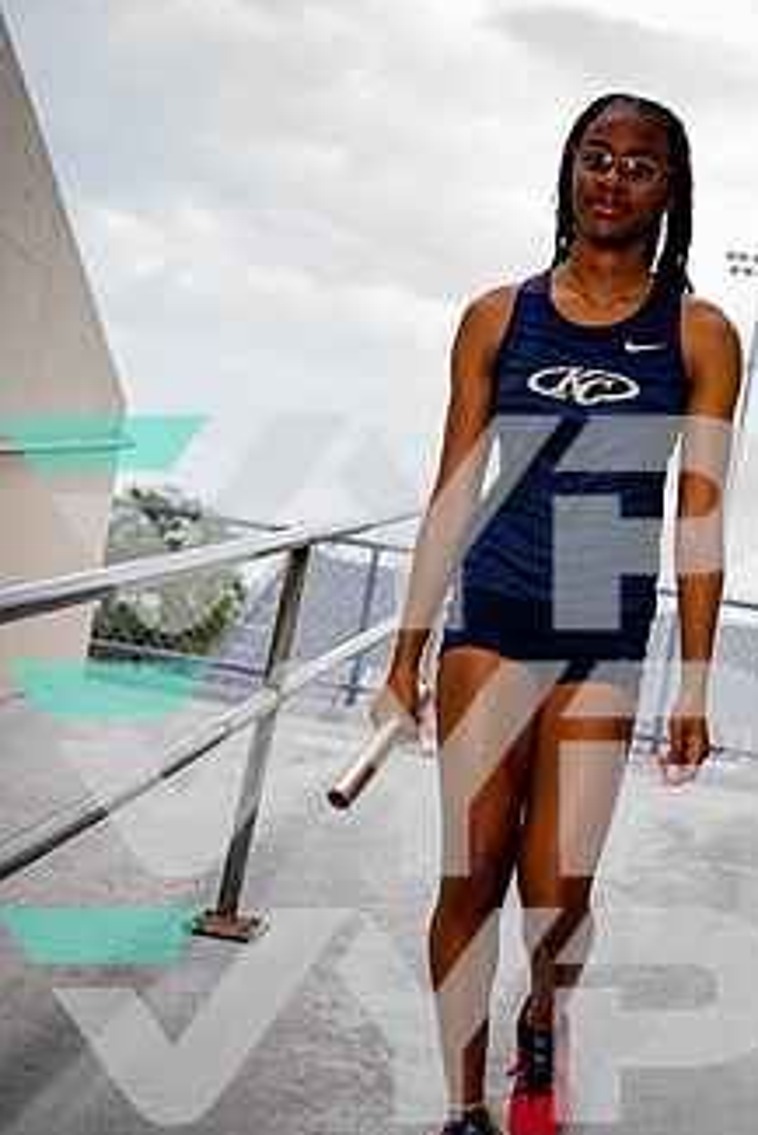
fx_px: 2271
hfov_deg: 18.9
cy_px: 772
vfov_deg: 27.9
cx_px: 520
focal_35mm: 72
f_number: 4.5
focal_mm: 52
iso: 400
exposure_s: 1/250
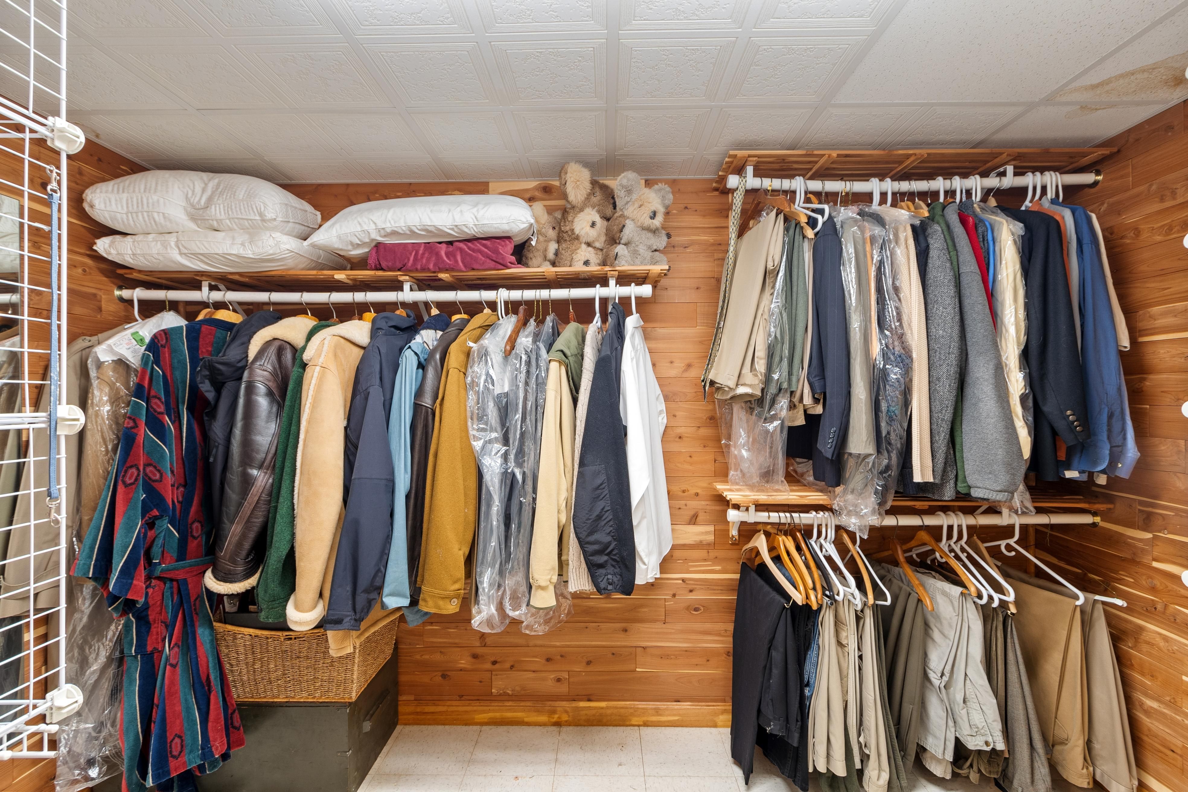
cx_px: 594
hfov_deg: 100.4
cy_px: 396
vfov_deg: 77.3
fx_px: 495
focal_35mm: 15
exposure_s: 1.3
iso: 320
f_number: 8
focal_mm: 10
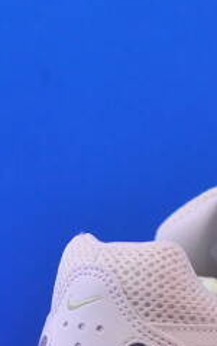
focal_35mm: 255
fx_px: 2406
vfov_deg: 8.2
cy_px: 228
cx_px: 382
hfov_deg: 5.1
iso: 250
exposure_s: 1/320
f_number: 2.8
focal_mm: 50
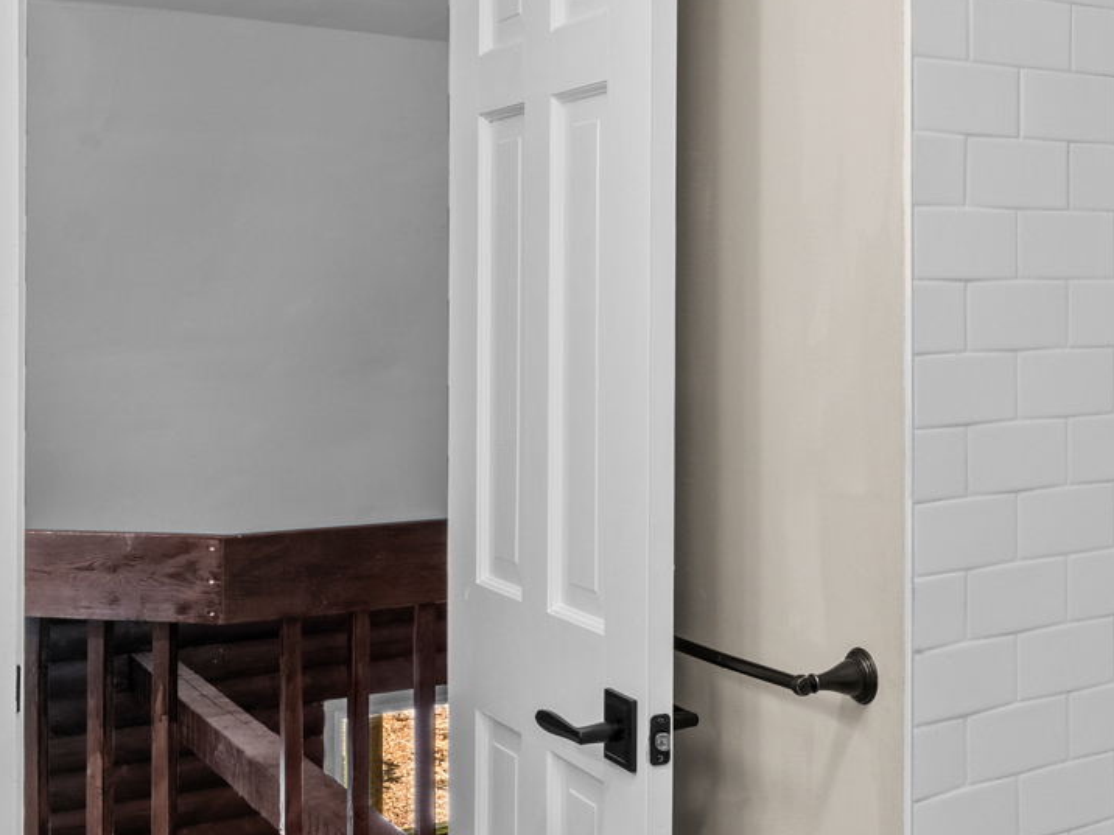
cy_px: 293
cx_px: 747
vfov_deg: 30.7
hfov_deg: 39.9
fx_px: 1513
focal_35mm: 47
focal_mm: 14
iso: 320
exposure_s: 1/2.5
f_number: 9
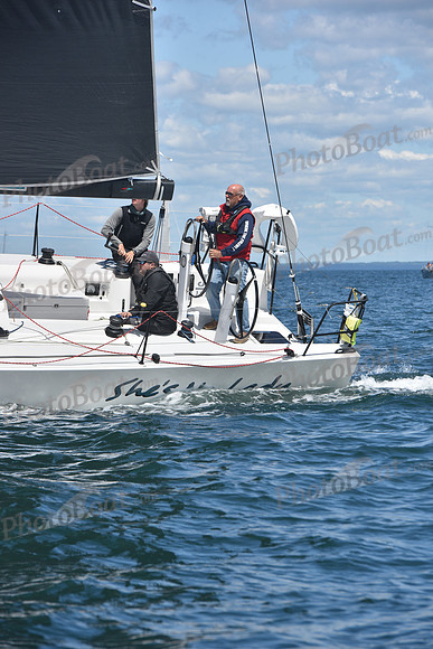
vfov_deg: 10.3
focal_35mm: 200
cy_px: 324
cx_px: 216
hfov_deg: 6.9
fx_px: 3606
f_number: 10
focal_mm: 200
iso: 250
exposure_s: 1/800
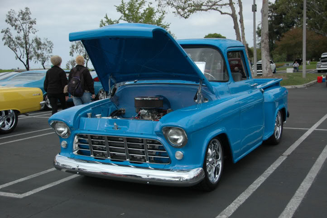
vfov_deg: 28.0
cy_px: 109
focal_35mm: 48
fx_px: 436
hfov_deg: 41.1
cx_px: 164
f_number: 4.2
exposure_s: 1/1000
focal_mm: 32
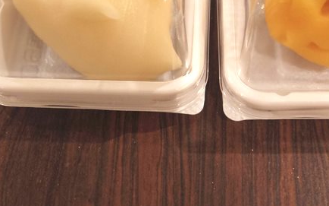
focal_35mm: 75
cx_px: 215
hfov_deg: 27.4
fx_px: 672
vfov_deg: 17.2
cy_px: 30
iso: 500
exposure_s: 1/60
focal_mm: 10.1
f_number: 3.5
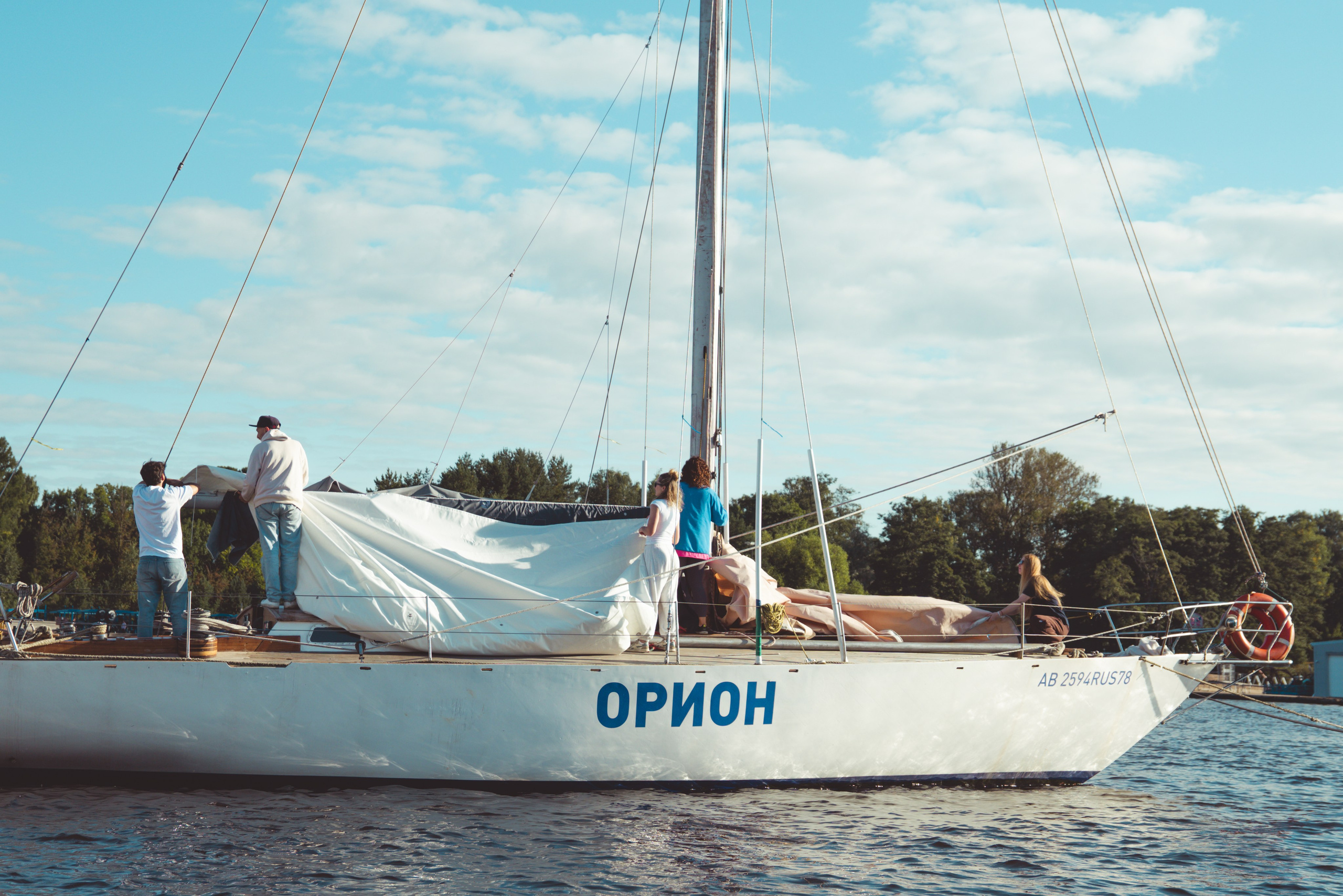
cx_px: 667
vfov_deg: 22.3
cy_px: 424
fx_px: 2268
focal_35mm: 61
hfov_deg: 33.0
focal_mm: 36
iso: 100
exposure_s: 1/1600
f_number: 3.5
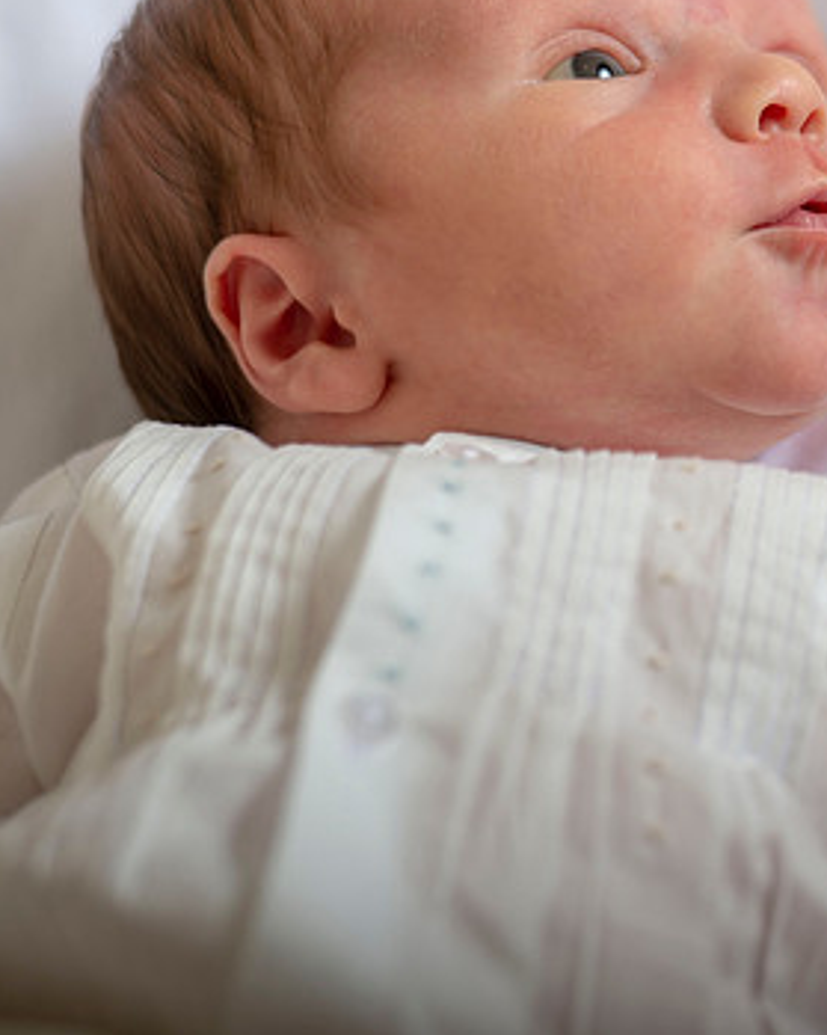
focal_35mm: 423
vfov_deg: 4.6
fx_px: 12947
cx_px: 733
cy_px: 283
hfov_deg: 3.7
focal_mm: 190
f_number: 2.8
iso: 80
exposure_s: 1/250
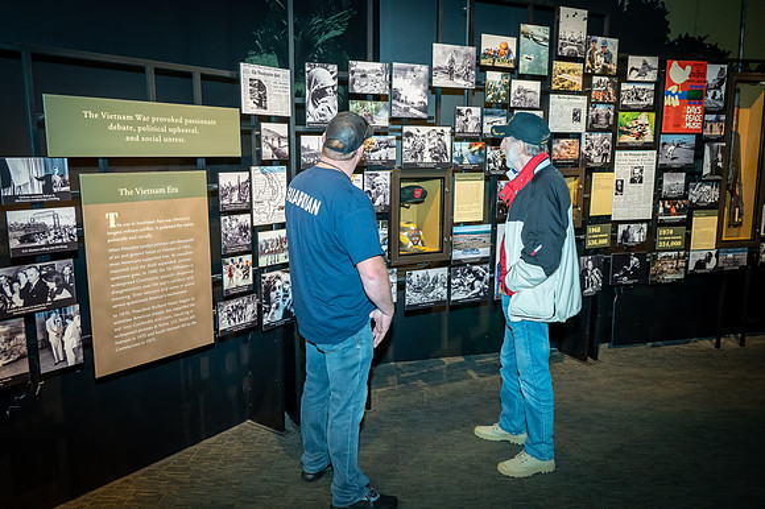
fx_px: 616
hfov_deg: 63.7
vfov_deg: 44.9
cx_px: 382
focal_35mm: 29
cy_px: 254
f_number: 5
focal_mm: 29
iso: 4500
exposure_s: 1/30
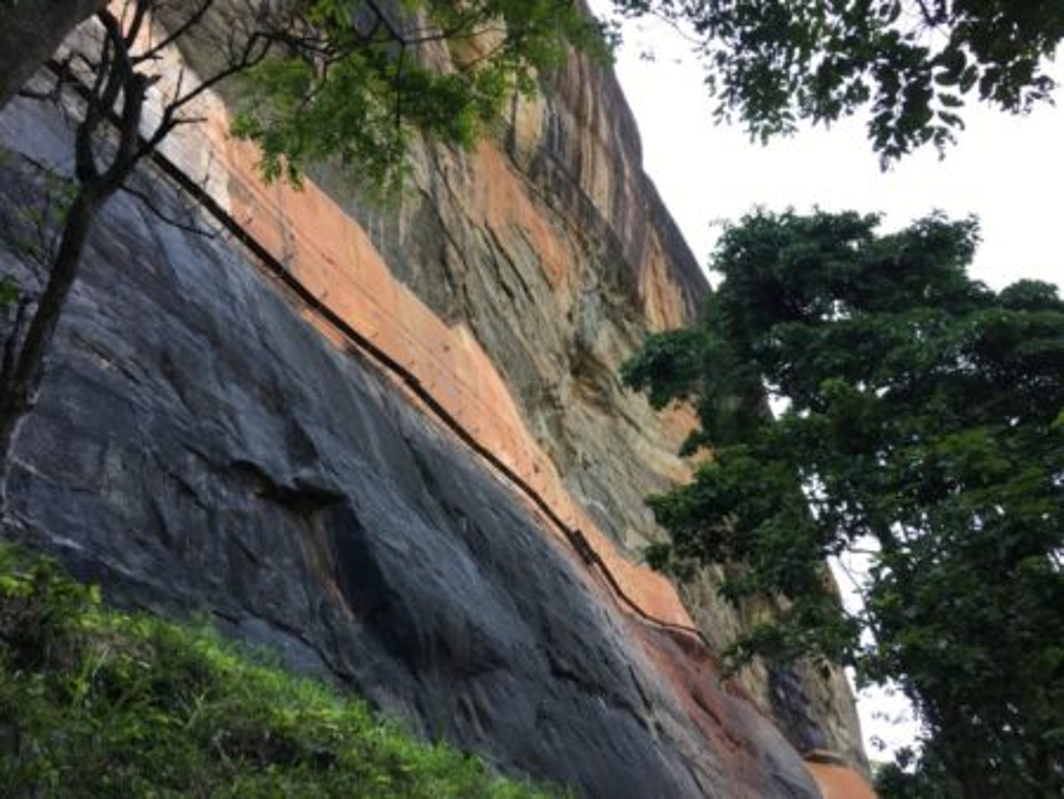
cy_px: 400
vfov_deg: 48.3
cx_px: 532
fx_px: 892
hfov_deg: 61.6
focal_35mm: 29
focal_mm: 4.15
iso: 25
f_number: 2.2
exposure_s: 1/143
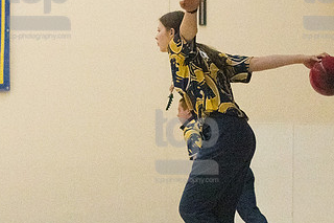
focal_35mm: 212
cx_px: 187
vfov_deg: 6.5
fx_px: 1966
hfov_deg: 9.7
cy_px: 147
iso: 10000
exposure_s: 1/1250
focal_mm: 78
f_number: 4.5
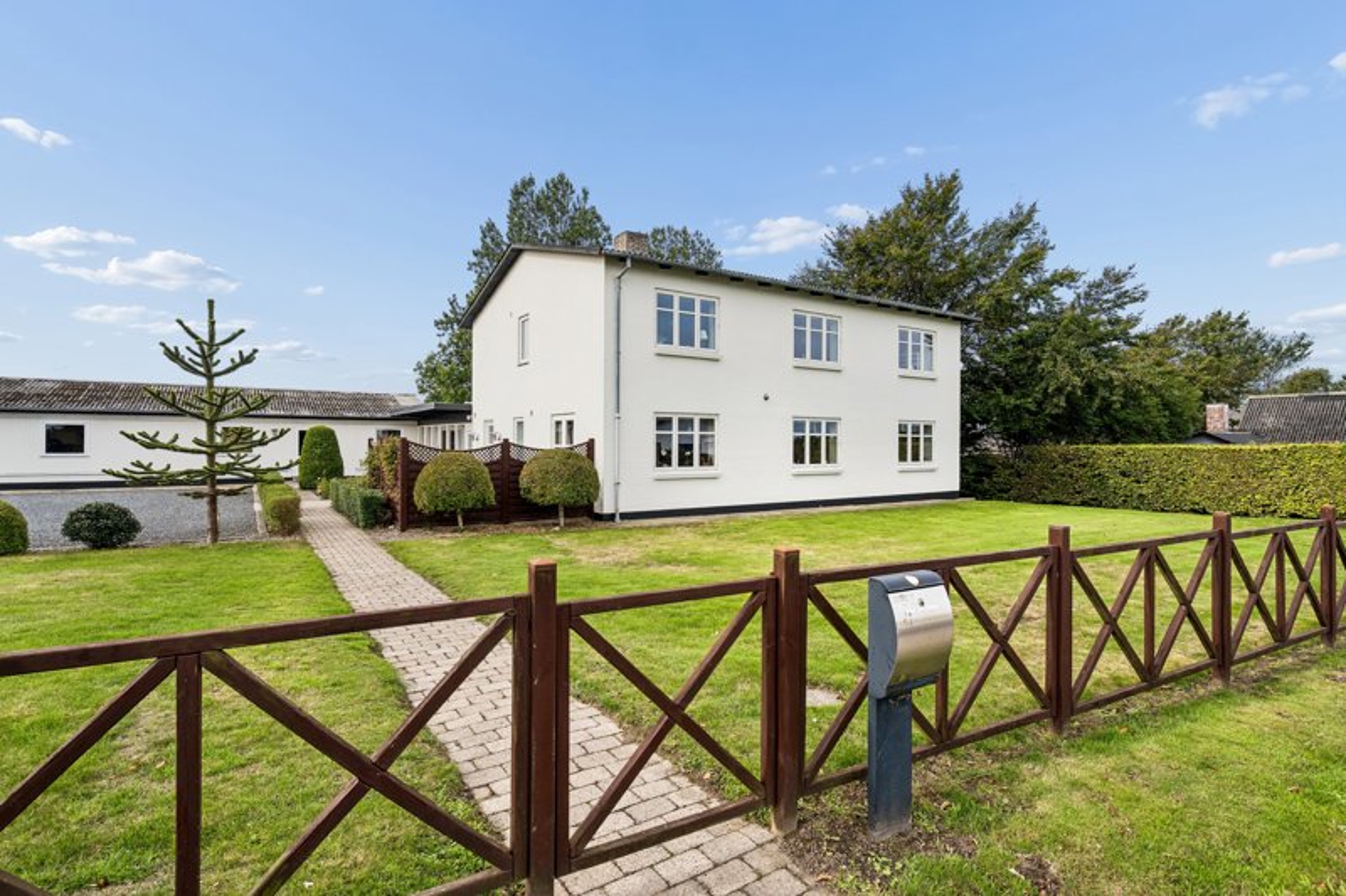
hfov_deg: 93.3
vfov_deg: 70.4
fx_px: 635
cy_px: 448
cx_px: 673
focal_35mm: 17
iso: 250
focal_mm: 17
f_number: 8
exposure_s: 1/320
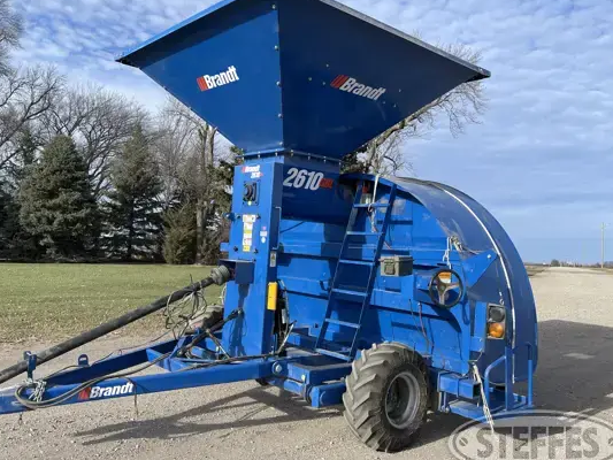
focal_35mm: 30
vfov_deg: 46.8
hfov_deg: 59.9
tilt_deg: +4.4
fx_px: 531
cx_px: 284
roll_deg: -1.7
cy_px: 213
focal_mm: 5.1
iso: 32
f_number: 1.6
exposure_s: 1/2123
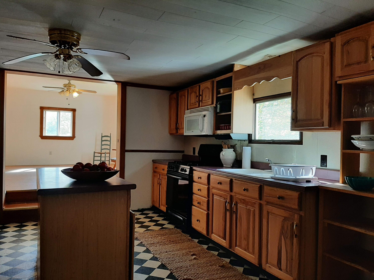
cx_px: 187
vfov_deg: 53.1
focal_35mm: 26
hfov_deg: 67.3
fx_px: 281
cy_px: 140
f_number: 1.7
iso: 80
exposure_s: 1/120
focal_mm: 3.93
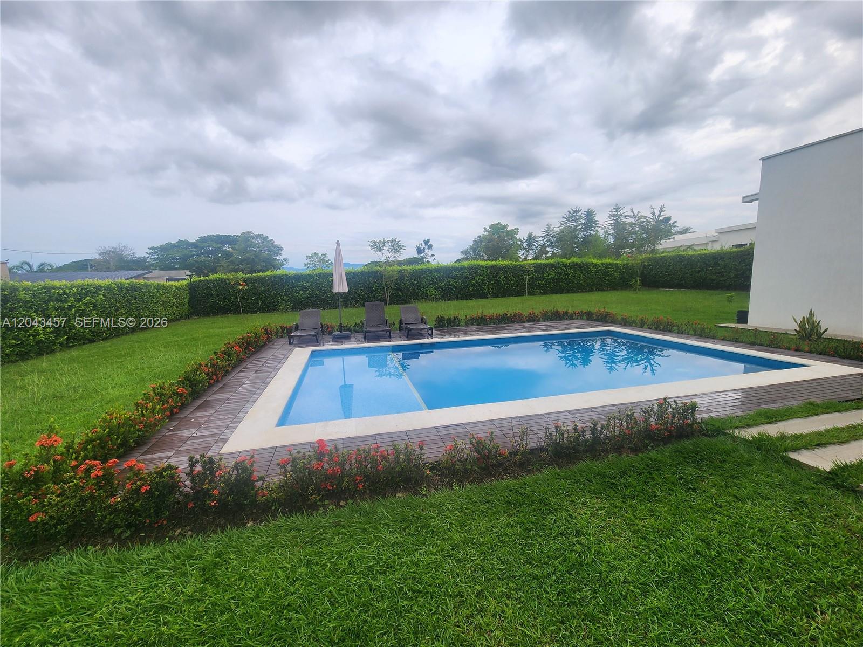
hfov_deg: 106.2
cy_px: 324
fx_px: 324
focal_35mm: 13
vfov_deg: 89.9
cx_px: 432
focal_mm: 2.2
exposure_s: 1/120
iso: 50
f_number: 2.2
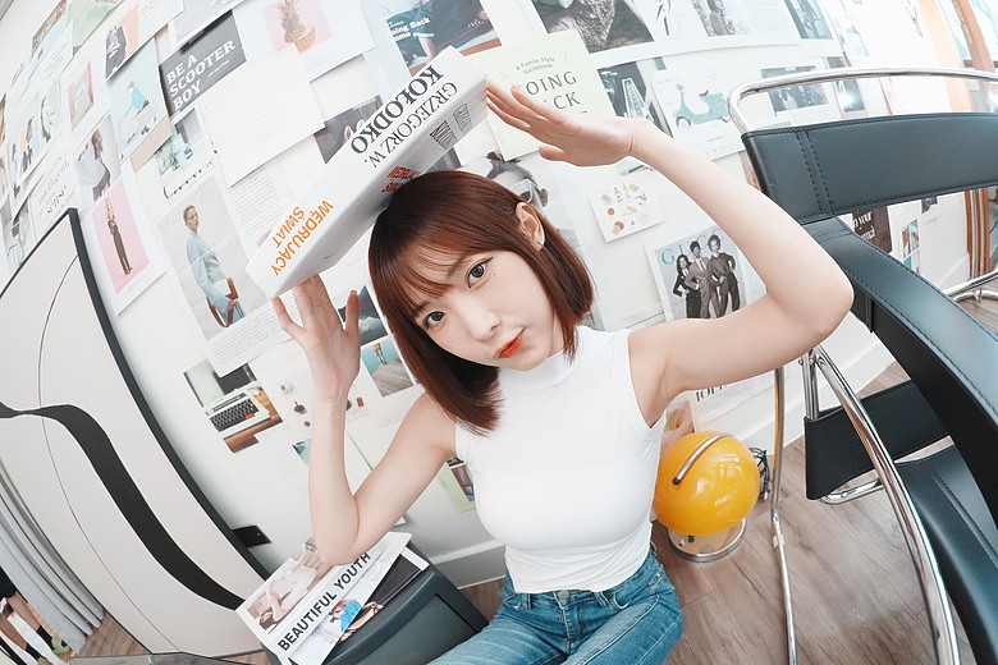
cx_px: 499
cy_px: 332
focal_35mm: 14
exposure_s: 1/160
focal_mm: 14
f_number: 3.5
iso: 4000
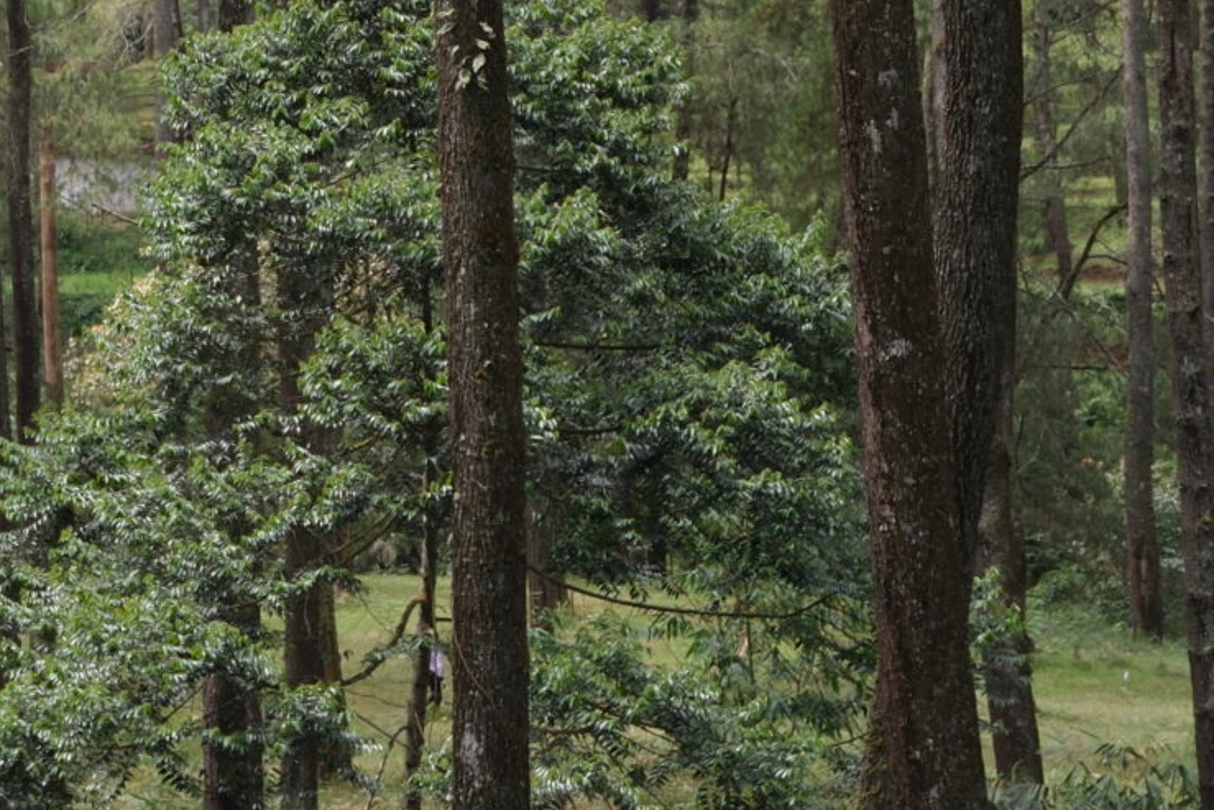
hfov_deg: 13.6
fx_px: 4789
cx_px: -600
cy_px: -305
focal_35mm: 142
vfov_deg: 9.5
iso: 250
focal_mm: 27.1
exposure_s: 1/180
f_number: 4.5
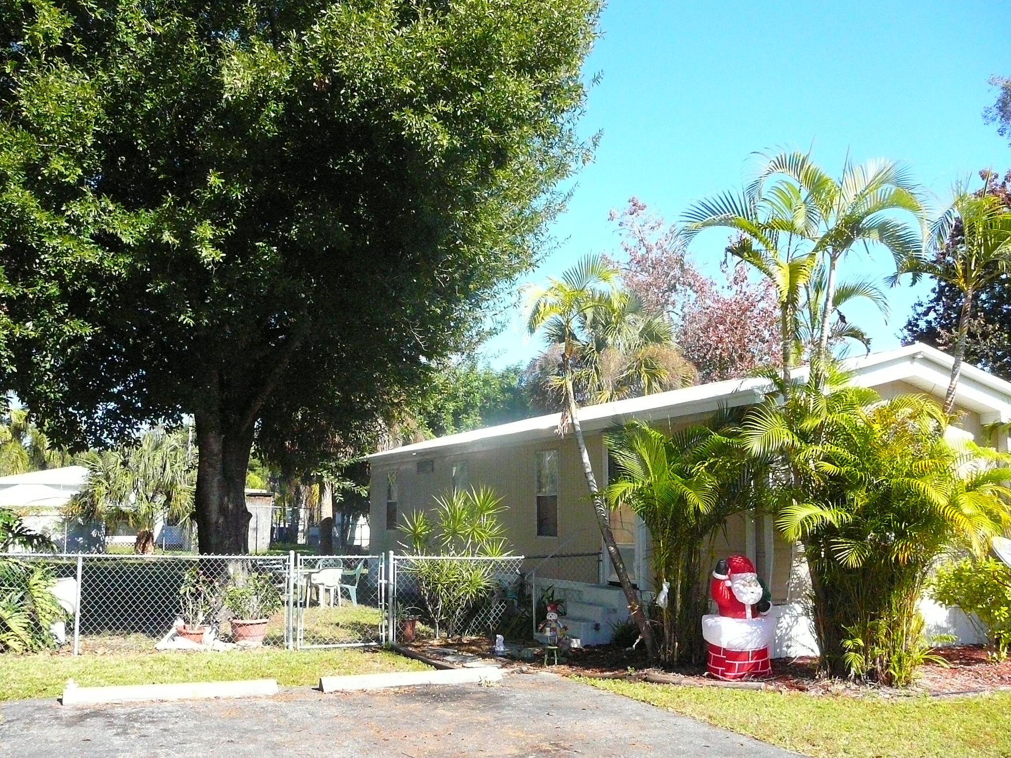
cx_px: 506
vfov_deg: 40.7
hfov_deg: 52.6
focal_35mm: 35
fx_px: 1022
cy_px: 379
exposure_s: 1/800
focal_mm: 5.2
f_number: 5
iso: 400
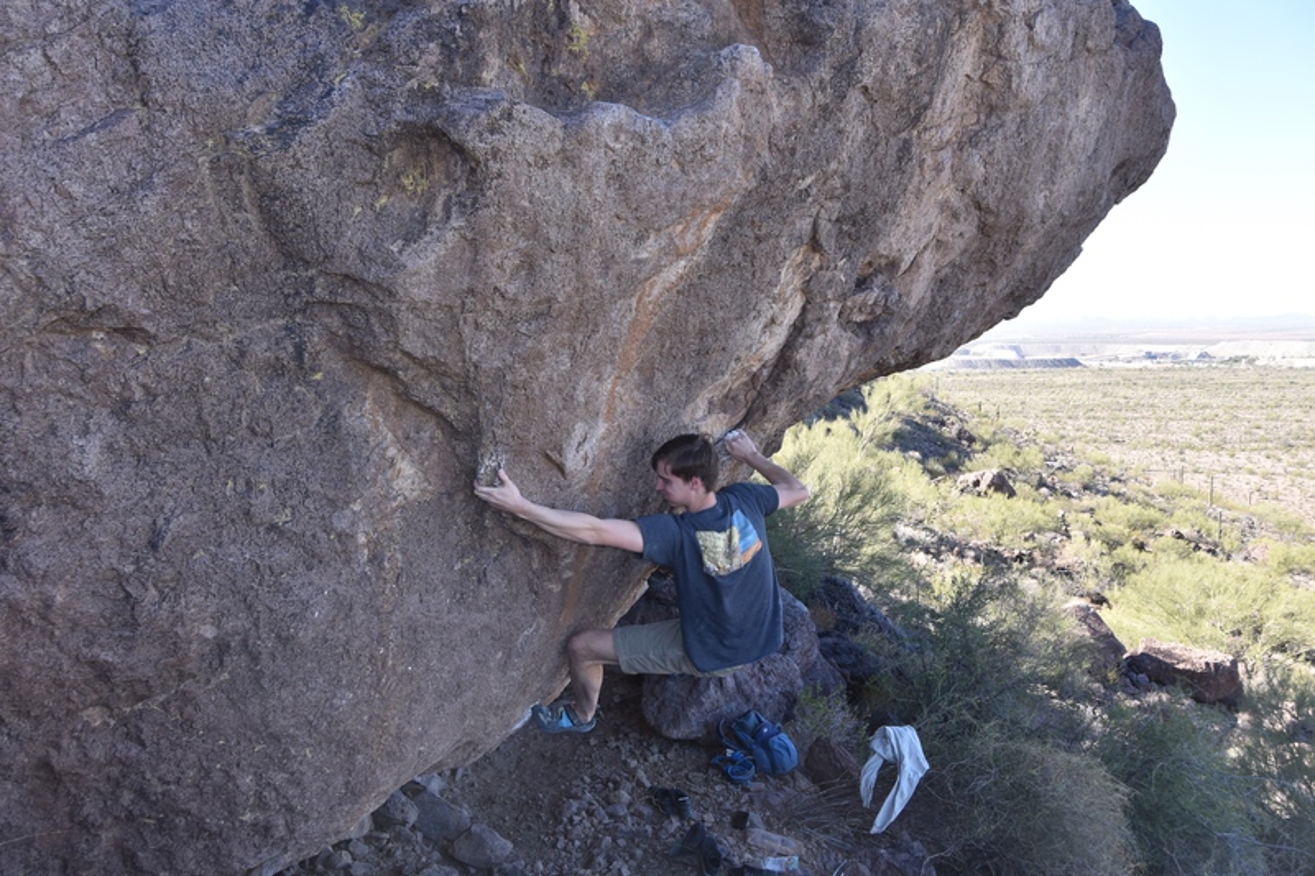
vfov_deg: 47.9
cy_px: 438
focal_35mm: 27
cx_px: 658
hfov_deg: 67.4
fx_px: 986
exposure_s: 1/125
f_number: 5.6
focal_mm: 18
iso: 100
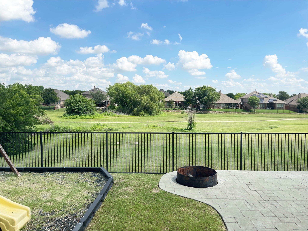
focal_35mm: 25
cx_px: 154
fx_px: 222
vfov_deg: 54.9
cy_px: 116
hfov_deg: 69.4
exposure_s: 1/2717
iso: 32
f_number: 1.6
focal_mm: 5.1
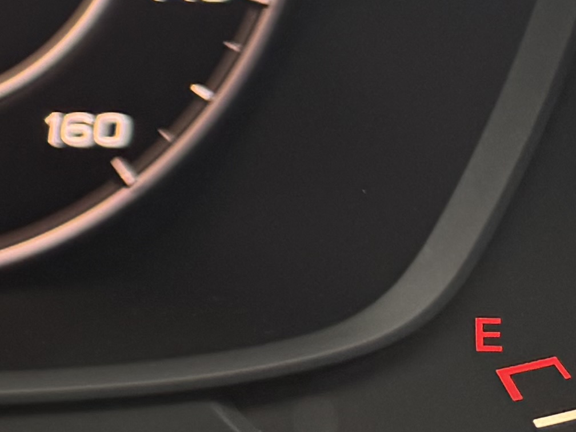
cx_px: -919
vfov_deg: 10.5
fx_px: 2263
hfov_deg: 11.3
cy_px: -206
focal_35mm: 136
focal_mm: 6.76
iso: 64
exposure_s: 1/121
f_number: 1.78
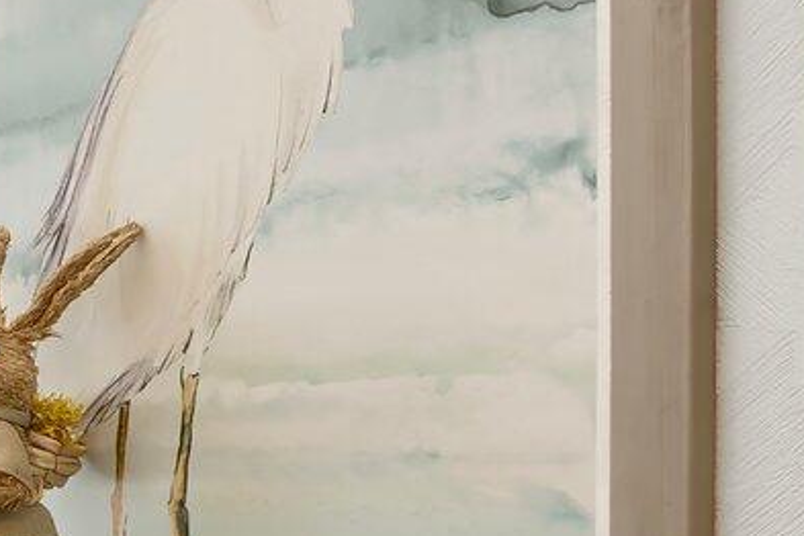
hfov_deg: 15.0
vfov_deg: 17.8
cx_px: -1140
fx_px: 1700
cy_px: 390
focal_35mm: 76
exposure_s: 1/160
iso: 400
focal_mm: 14.6
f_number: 6.3
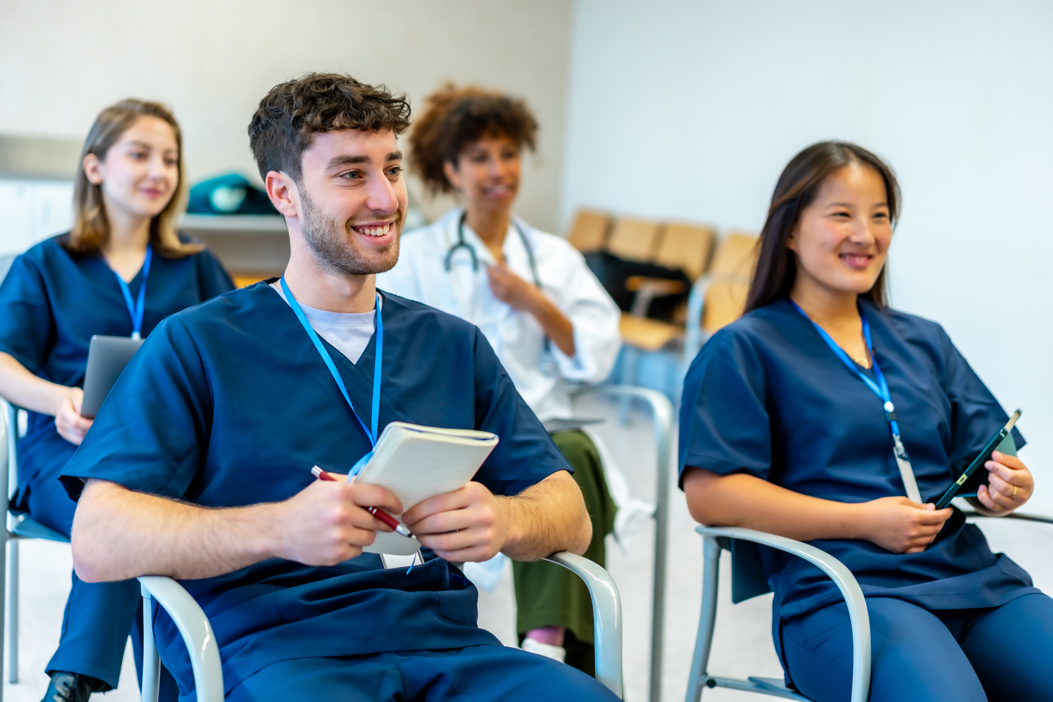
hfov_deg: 36.2
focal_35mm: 55
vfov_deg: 24.6
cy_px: 351
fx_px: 1609
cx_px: 526
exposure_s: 1/160
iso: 320
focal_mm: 55
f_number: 2
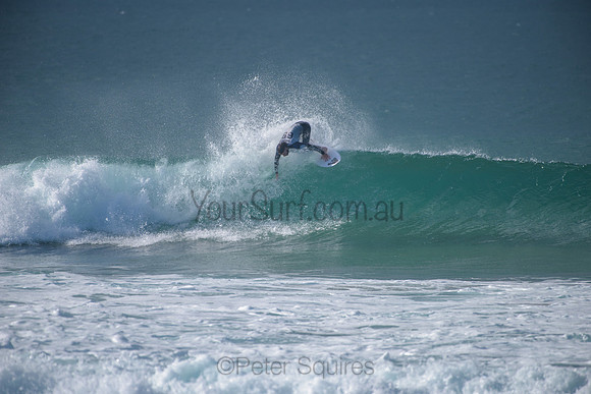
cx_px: 296
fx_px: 8328
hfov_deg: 4.1
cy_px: 197
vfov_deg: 2.7
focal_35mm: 507
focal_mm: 500
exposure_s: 1/2000
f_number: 5.6
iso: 160
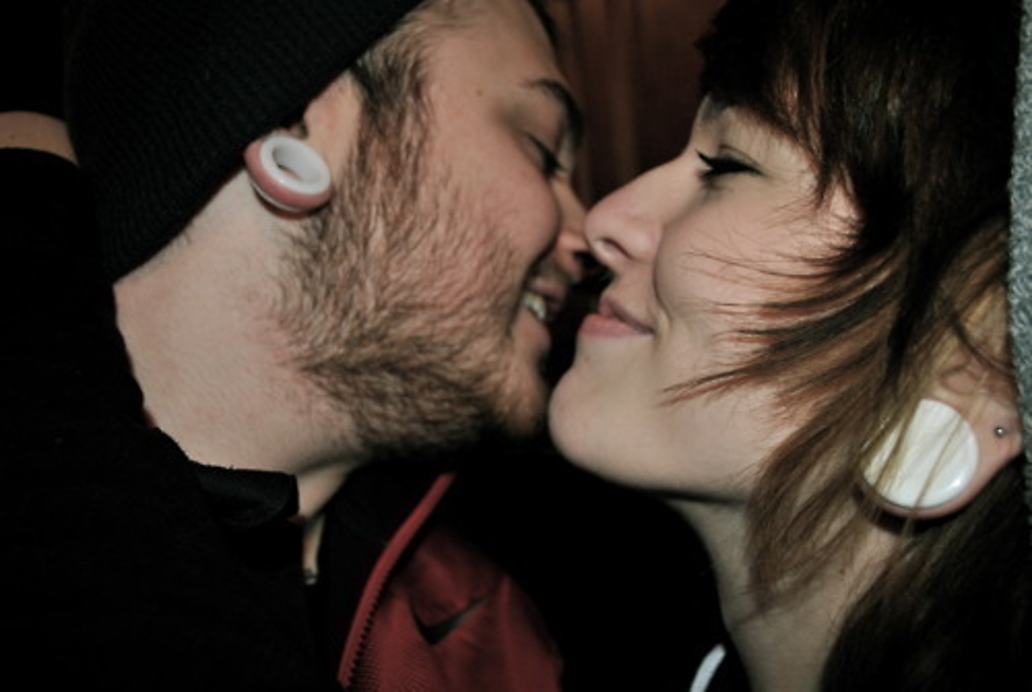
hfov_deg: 57.2
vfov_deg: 40.1
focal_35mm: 33
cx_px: 516
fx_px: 947
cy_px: 346
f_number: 3.8
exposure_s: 1/60
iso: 160
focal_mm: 22
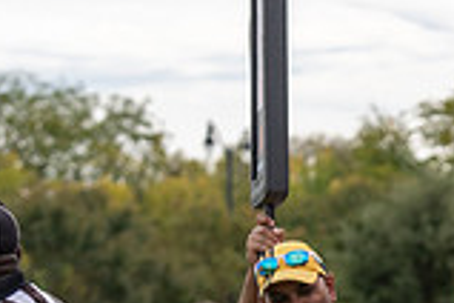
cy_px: 542
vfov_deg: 4.9
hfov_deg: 7.3
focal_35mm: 277
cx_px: 628
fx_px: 3493
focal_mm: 76
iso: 200
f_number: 3.5
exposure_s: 1/1250
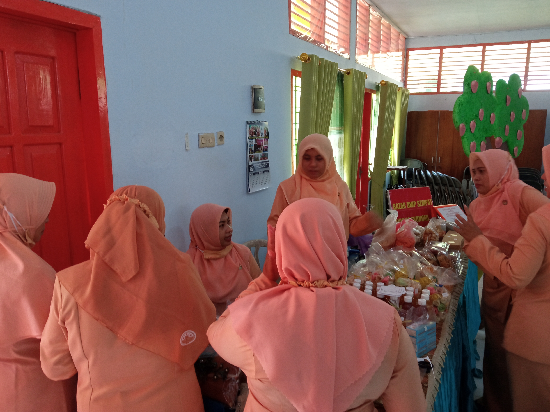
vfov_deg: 51.4
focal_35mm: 27
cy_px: 206
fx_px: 429
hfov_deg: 65.3
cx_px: 275
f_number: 2.2
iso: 262
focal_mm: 3.79
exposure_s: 1/33.3
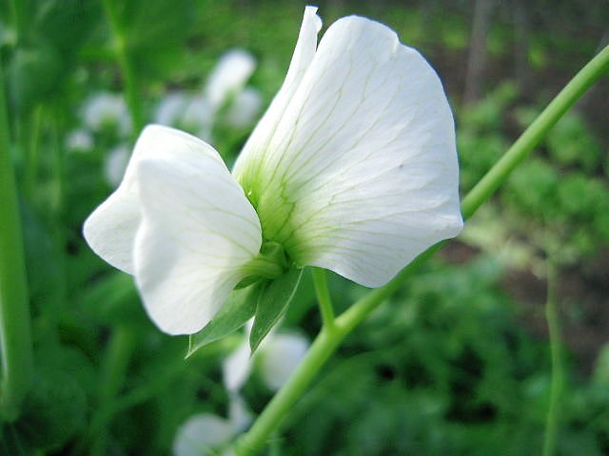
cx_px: 304
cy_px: 228
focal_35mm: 28
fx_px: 493
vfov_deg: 49.7
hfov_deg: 63.4
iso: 100
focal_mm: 5
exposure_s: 1/250
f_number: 5.4
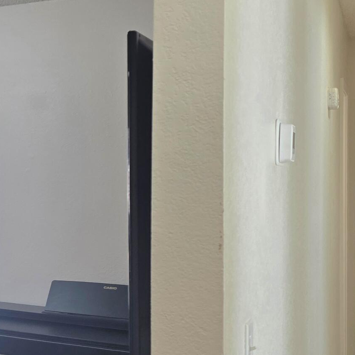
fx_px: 835
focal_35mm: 72
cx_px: -205
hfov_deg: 20.0
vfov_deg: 24.0
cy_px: 181
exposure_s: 1/120
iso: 125
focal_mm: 6.3
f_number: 1.7
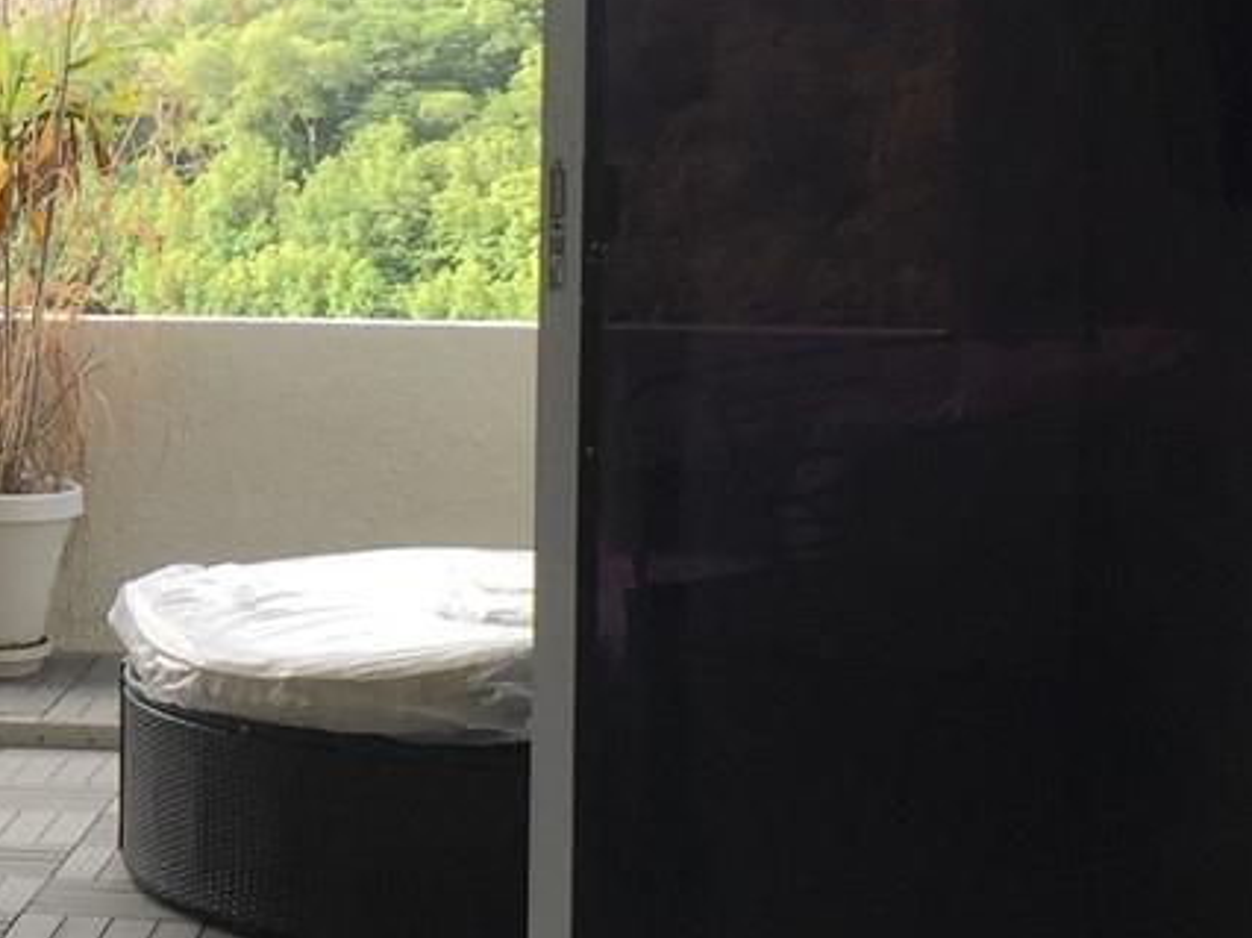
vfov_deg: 13.6
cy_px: 423
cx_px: -332
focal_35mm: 109
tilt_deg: -4.0
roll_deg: -0.3
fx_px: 3940
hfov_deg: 17.1
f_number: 2.2
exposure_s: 1/237
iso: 32
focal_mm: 4.15
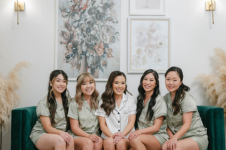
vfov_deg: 22.9
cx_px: 116
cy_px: 76
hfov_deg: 34.0
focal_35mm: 59
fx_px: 370
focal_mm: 50
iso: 1000
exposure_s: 1/125
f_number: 2
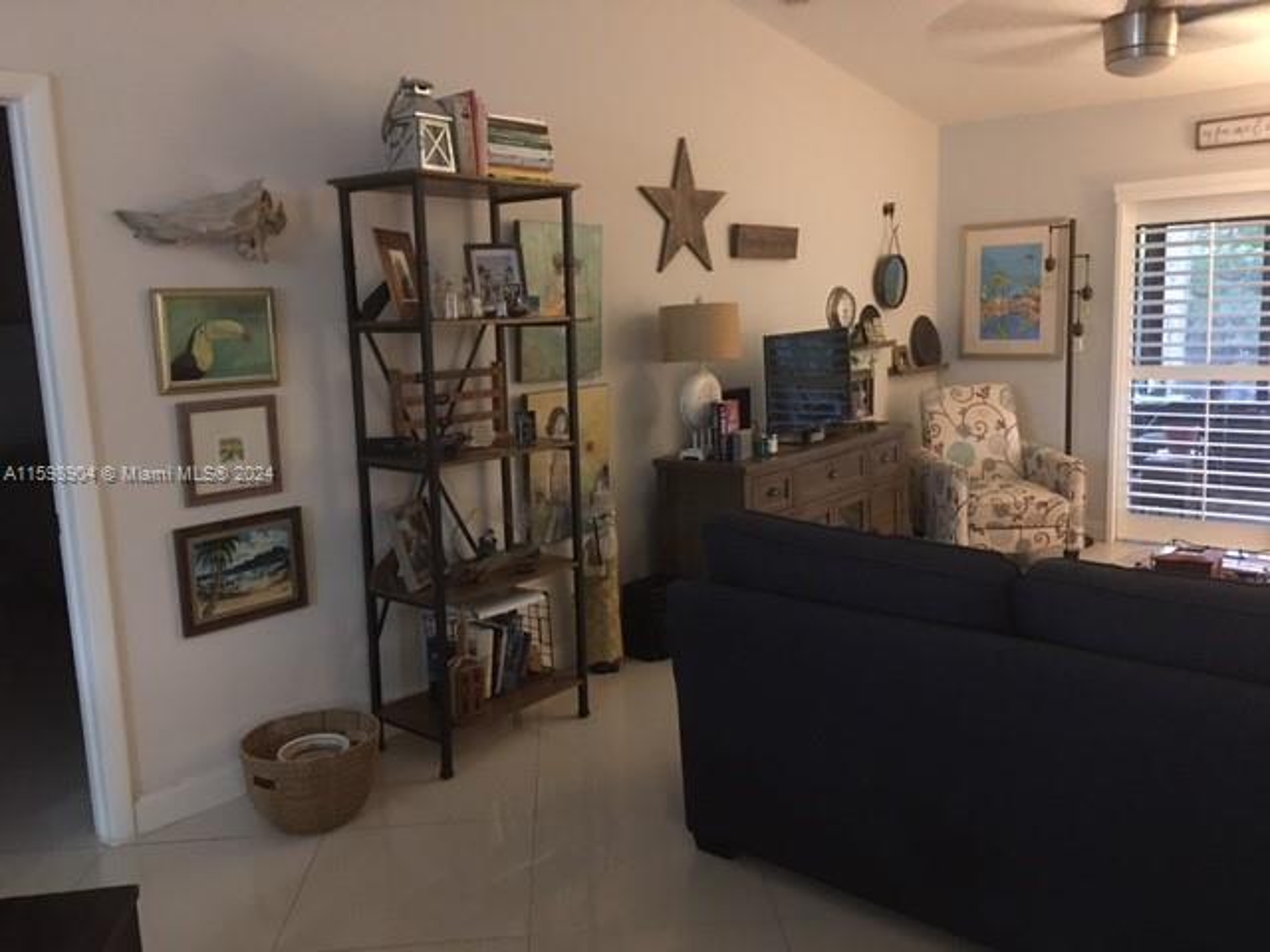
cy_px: 476
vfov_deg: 48.2
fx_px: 1064
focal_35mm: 29
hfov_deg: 61.7
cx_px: 635
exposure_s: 1/4
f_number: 2.2
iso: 160
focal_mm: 4.15
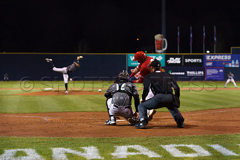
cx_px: 120
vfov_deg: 14.4
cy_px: 80
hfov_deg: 21.5
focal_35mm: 95
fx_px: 633
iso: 2000
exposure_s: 1/1000
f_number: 3.2
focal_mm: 95
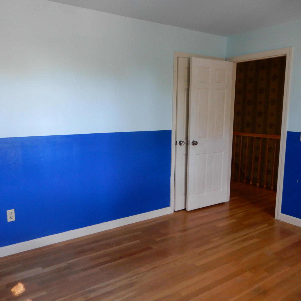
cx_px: 123
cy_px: 149
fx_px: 285
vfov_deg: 55.6
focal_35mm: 29
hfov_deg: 55.3
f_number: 3.4
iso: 280
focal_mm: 4.3
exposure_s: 1/30
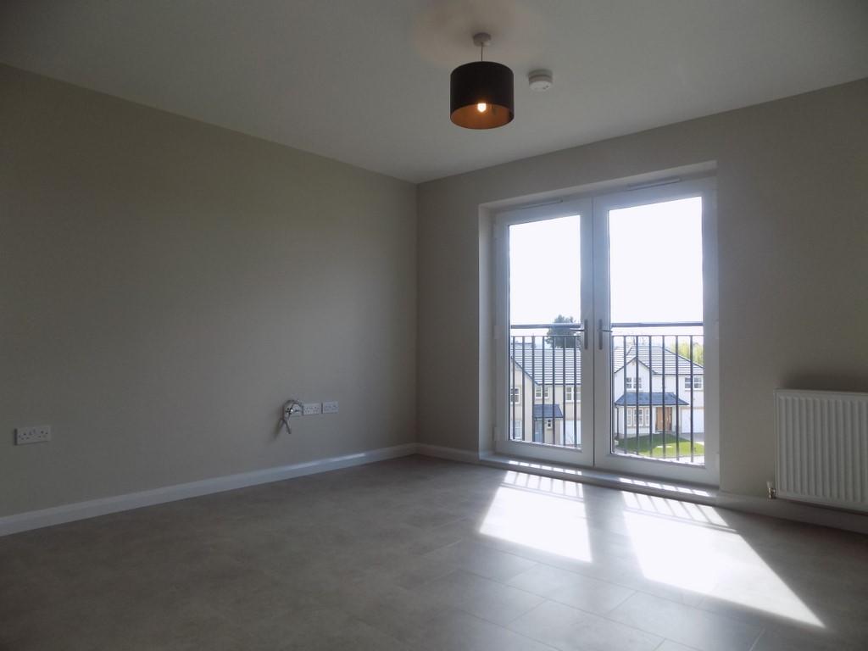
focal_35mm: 23
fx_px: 577
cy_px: 326
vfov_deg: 58.9
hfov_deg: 73.9
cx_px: 434
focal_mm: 4
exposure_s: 1/160
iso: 80
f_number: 3.1
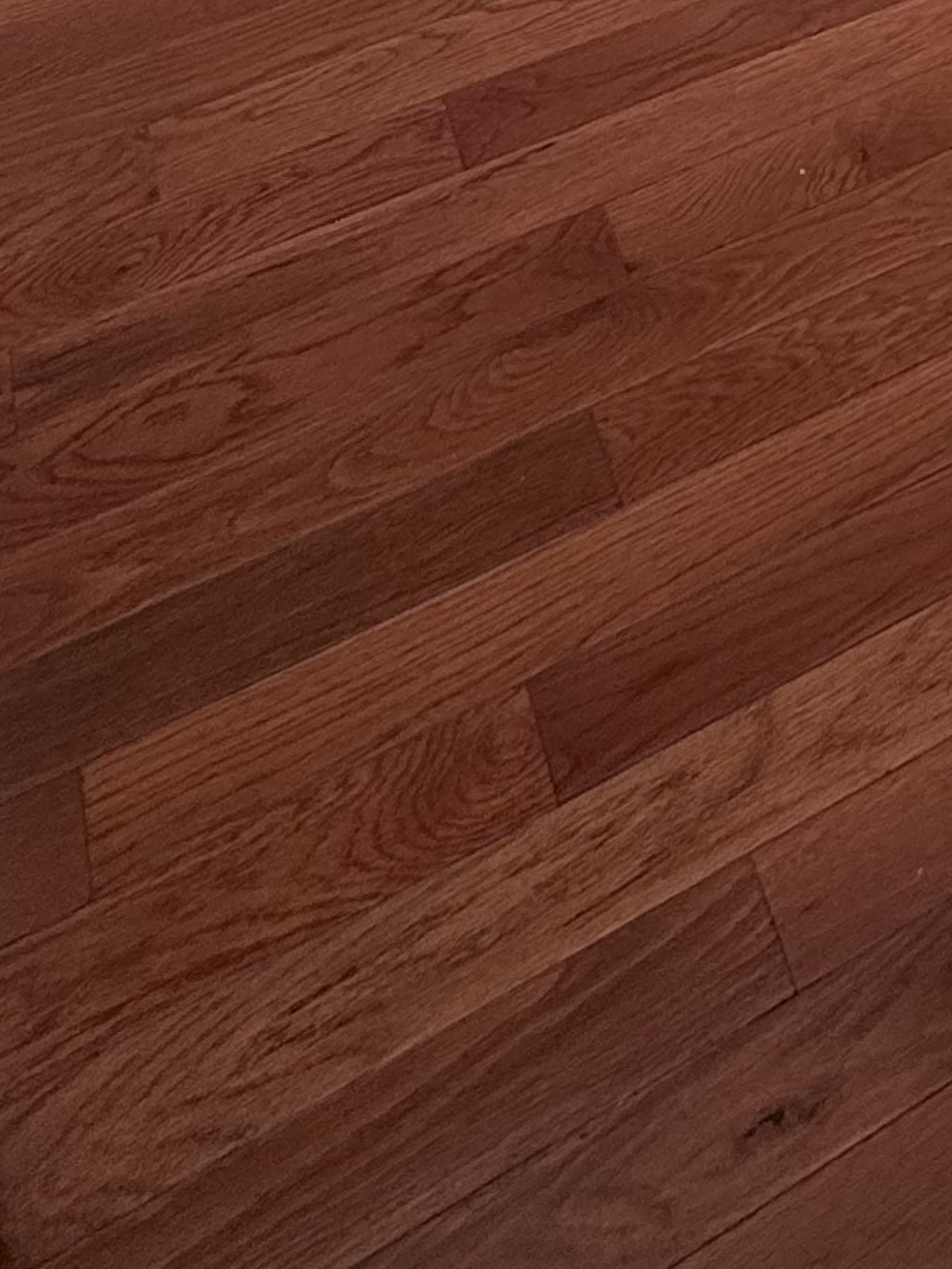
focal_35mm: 62
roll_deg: -3.7
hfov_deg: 20.3
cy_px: -937
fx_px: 2272
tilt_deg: -21.1
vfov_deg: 21.7
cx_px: 1431
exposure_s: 1/201
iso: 40
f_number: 2.2
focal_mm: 2.22
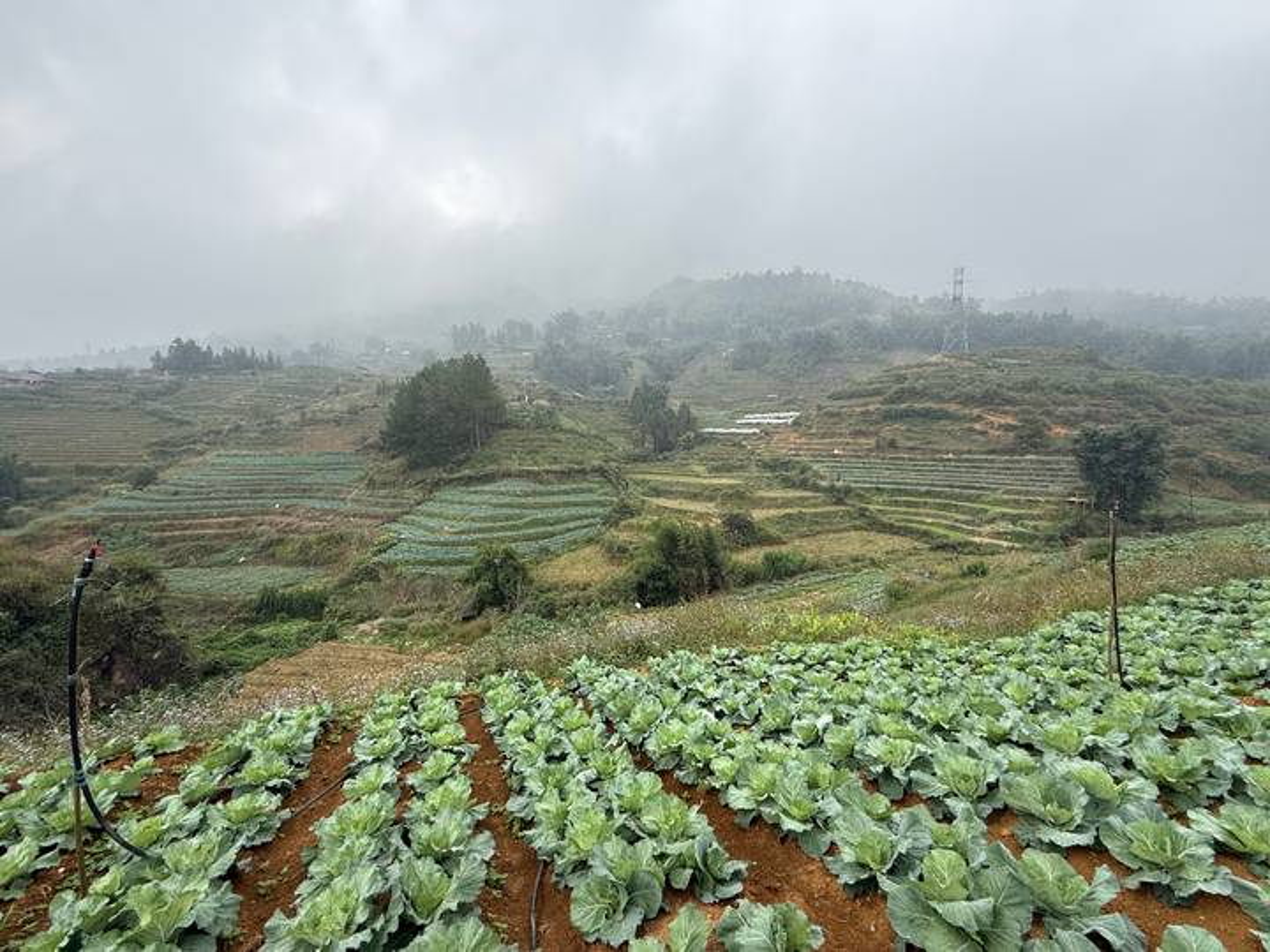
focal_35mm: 14
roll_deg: -0.9
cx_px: 635
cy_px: 476
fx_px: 514
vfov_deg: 85.7
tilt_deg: -1.8
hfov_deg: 102.1
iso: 50
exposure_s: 1/970
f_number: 2.2
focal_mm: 2.22
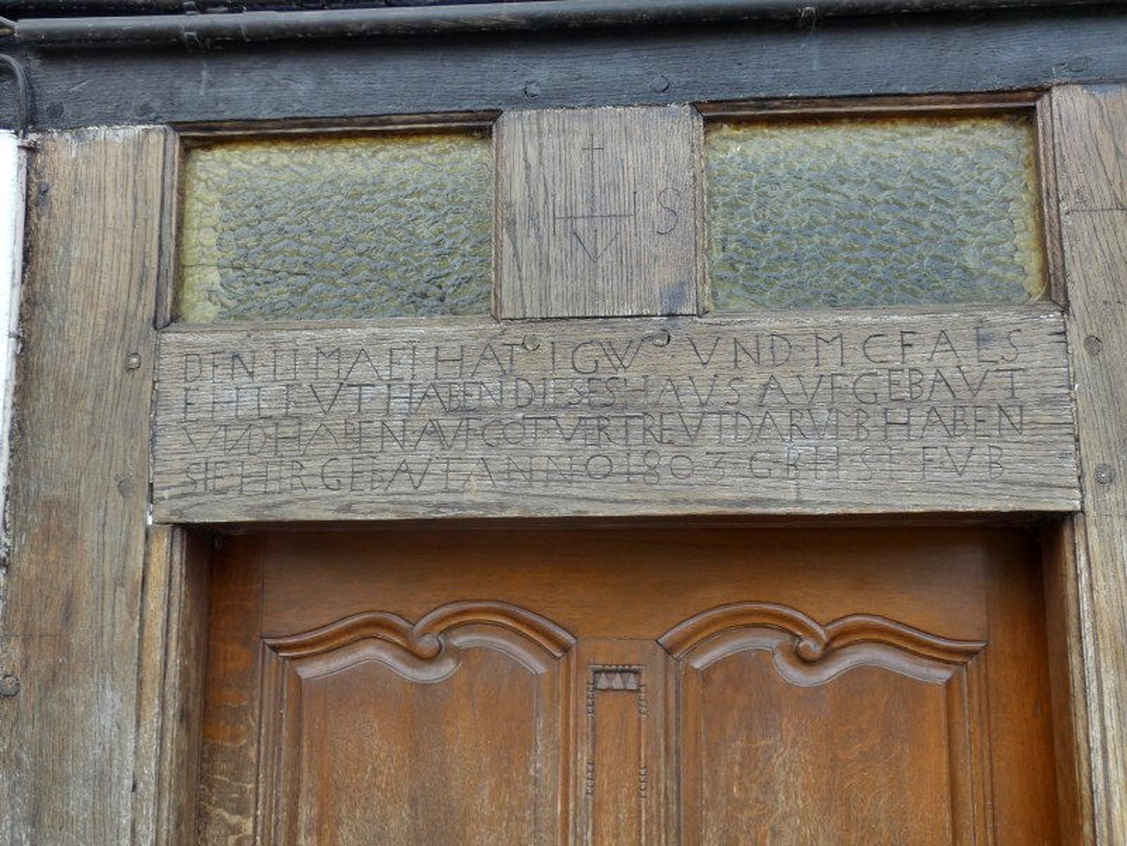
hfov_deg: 45.8
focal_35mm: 41
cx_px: 564
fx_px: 1335
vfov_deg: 35.1
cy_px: 423
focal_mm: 7.3
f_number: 3.6
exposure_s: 1/80
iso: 100
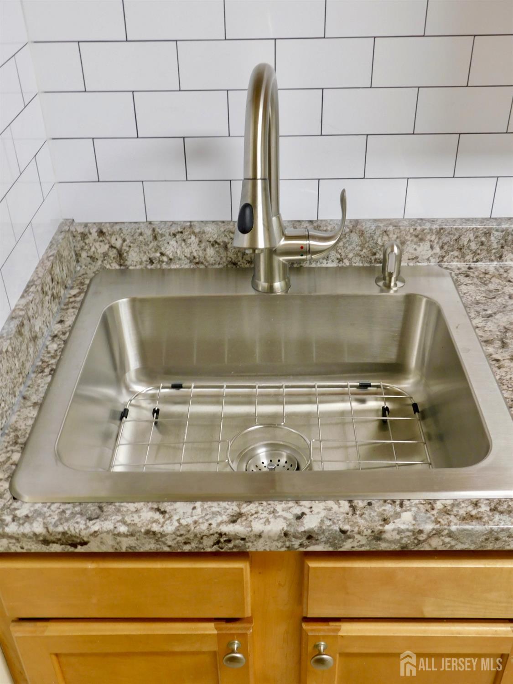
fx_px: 711
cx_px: 256
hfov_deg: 39.7
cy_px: 342
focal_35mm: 36
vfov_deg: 51.4
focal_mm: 6.3
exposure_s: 1/13
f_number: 3.5
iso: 125
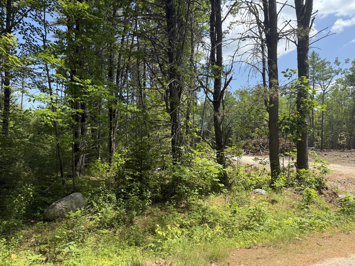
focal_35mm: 24
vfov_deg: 56.8
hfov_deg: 71.6
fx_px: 246
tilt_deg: +1.6
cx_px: 178
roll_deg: +0.6
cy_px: 133
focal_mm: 6.76
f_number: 1.78
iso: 80
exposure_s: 1/2525
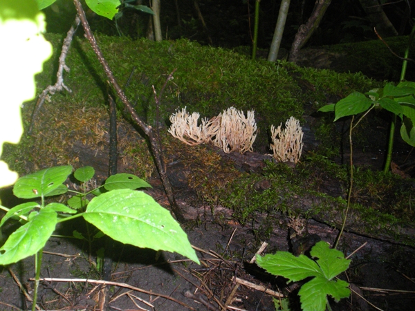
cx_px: 208
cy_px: 156
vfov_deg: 28.0
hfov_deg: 36.8
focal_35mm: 52
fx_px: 623
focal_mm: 9.1
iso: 300
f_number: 4.4
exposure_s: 1/60
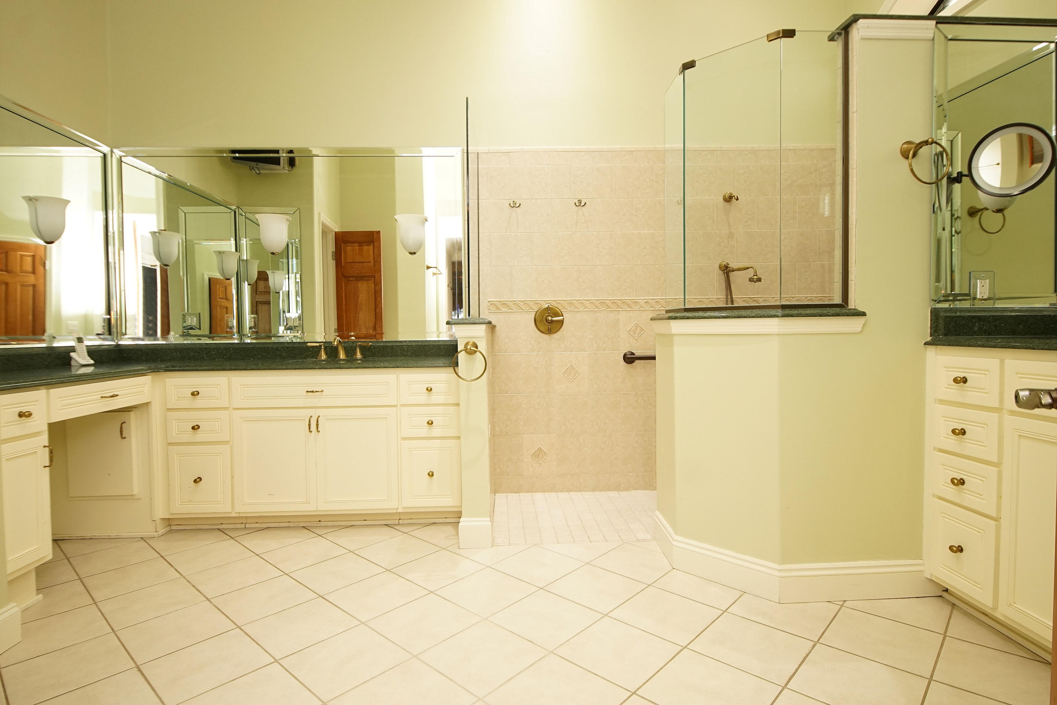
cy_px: 352
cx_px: 528
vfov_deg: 67.4
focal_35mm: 18
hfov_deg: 90.0
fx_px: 529
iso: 1250
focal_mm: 12
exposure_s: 1/60
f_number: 4.5
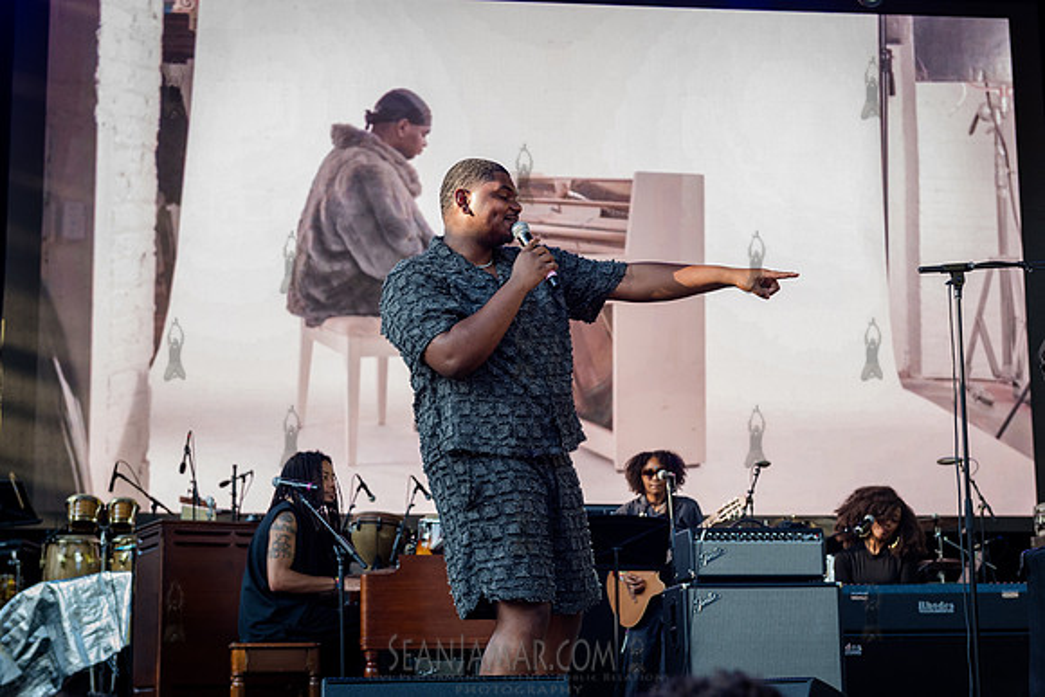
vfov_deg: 19.3
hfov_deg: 28.5
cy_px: 313
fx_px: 2054
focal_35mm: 71
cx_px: 493
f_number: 5
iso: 1000
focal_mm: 60
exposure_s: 1/200
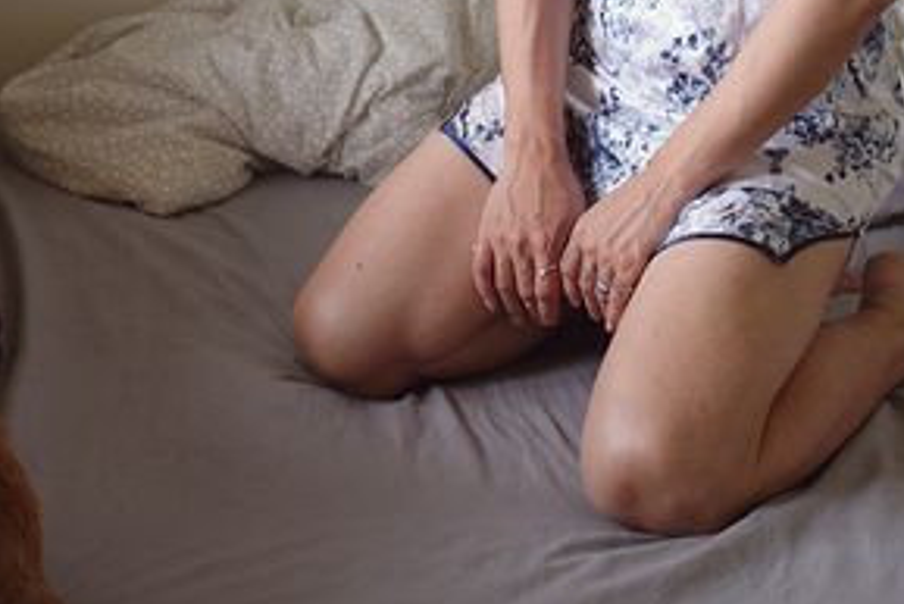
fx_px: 2437
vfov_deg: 13.6
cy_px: -203
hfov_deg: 20.9
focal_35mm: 97
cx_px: 644
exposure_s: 1/80
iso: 500
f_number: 3.2
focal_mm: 35
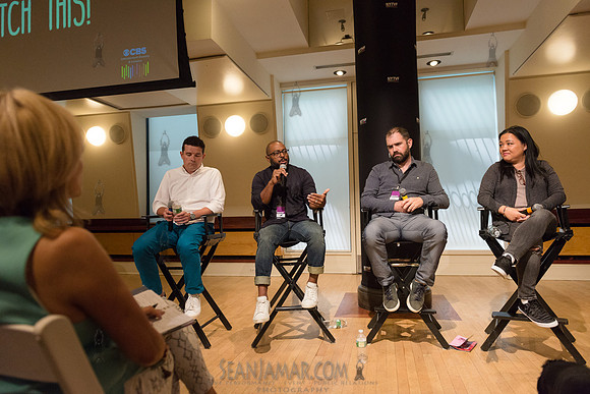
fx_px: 393
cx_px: 295
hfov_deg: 73.7
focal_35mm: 24
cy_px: 197
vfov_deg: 53.2
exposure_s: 1/1000
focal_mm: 24
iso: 3200
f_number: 3.5
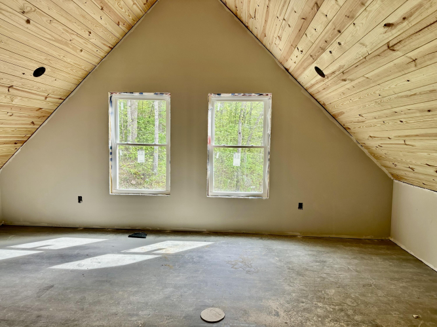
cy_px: 164
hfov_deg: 71.6
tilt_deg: -4.6
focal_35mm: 24
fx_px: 303
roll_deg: -0.9
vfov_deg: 56.8
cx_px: 218
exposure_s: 1/121
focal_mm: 6.86
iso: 64
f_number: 1.78
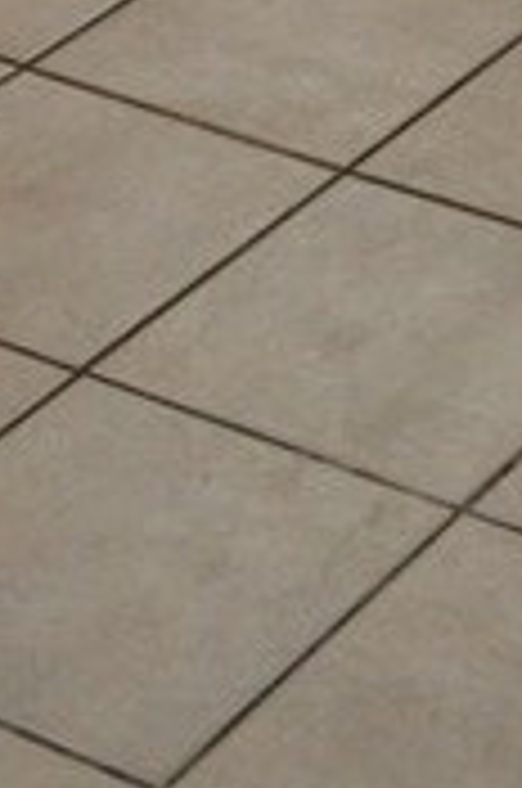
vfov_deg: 9.6
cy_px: -1558
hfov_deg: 8.0
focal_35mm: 168
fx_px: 3668
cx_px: 760
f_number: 3.5
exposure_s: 1/60
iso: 800
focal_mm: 18
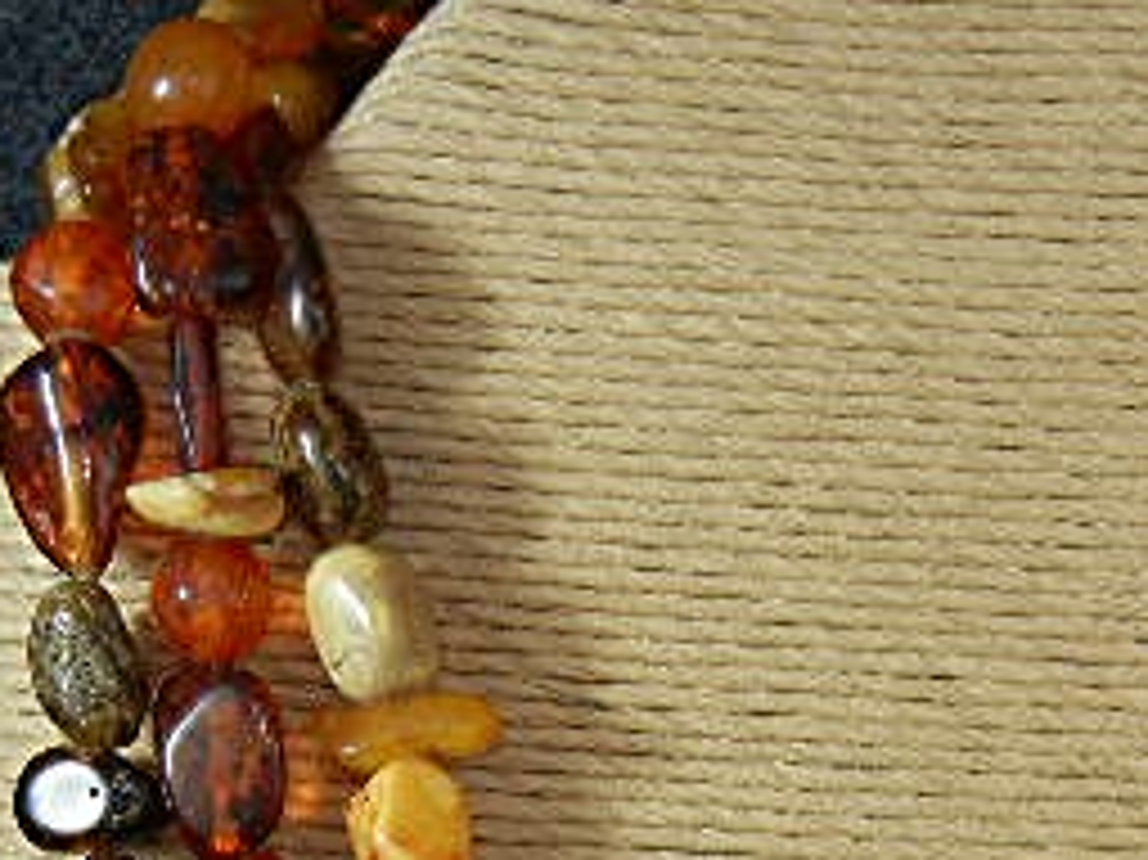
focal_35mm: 113
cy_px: 1031
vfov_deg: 12.8
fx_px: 3746
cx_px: 918
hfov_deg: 17.3
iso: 202
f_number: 3.8
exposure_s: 1/31.5
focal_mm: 8.1
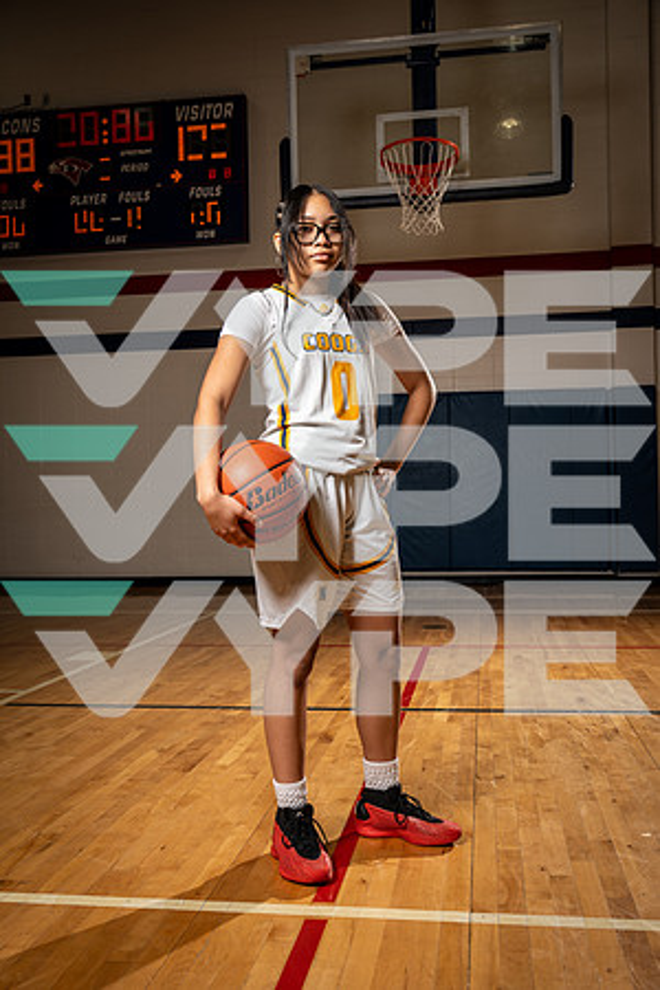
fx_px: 990
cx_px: 330
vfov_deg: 53.1
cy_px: 495
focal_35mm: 36
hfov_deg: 36.9
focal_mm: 36
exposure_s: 1/250
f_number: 5.6
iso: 125
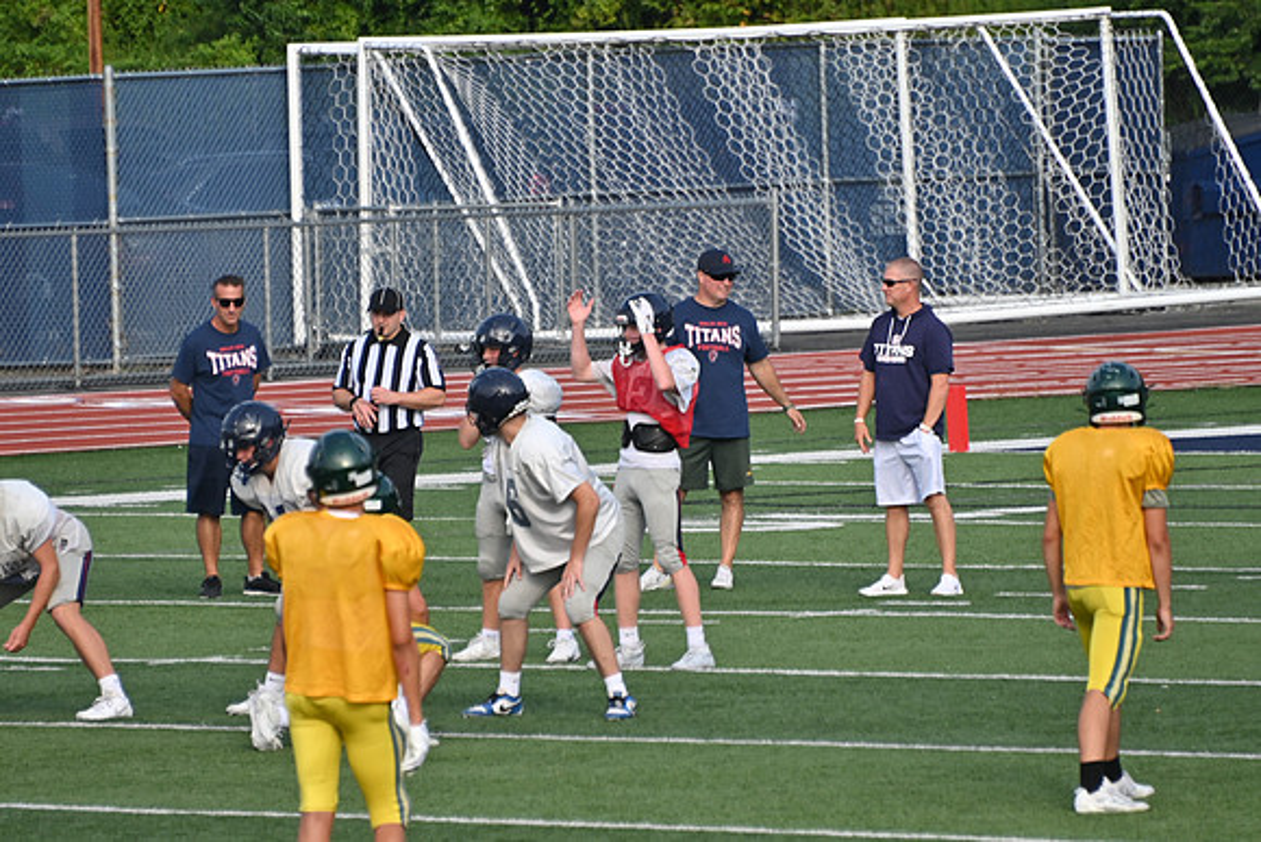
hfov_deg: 4.6
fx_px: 15765
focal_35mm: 450
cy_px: 421
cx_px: 630
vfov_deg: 3.1
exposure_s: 1/640
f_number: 5.6
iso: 180
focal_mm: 300
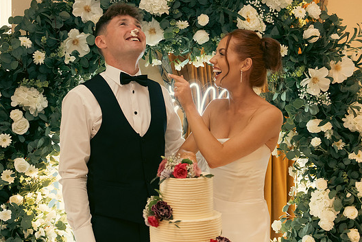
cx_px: 191
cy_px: 115
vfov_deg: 24.2
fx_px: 563
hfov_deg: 35.6
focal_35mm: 56
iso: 2500
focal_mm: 34
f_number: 3.5
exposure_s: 1/160
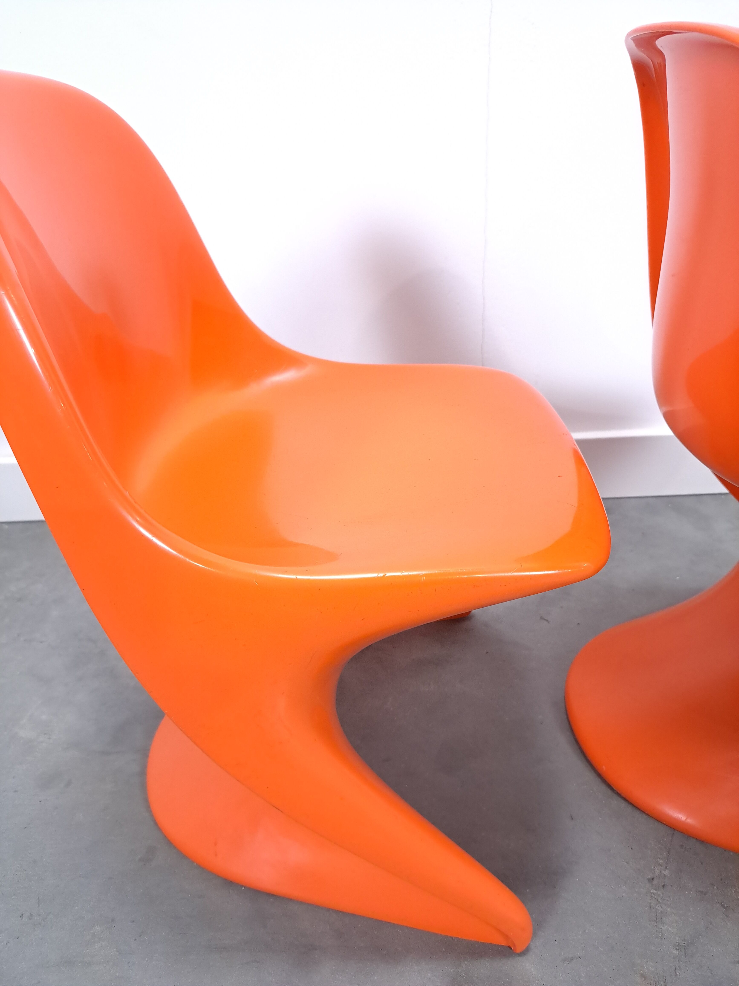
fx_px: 683
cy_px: 493
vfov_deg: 71.6
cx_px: 370
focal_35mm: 24
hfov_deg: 56.8
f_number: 1.8
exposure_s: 1/50
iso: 400
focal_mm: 5.23
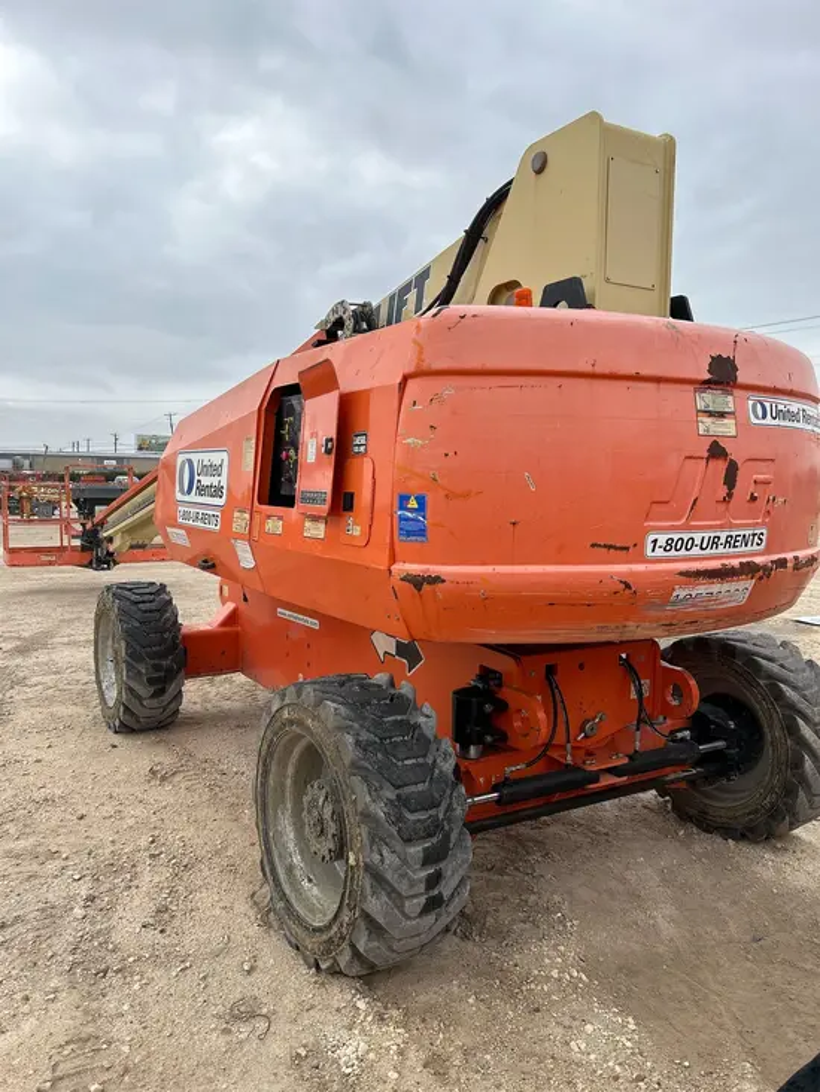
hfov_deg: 53.1
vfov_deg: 67.3
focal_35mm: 26
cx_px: 410
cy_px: 546
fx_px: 821
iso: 50
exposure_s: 1/1698
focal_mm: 5.7
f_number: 1.5
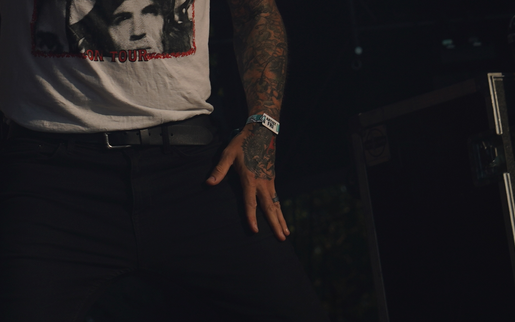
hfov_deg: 6.0
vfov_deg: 3.7
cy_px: -135
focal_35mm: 349
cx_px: -41
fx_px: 4898
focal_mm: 105
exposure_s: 1/1250
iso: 100
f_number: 8
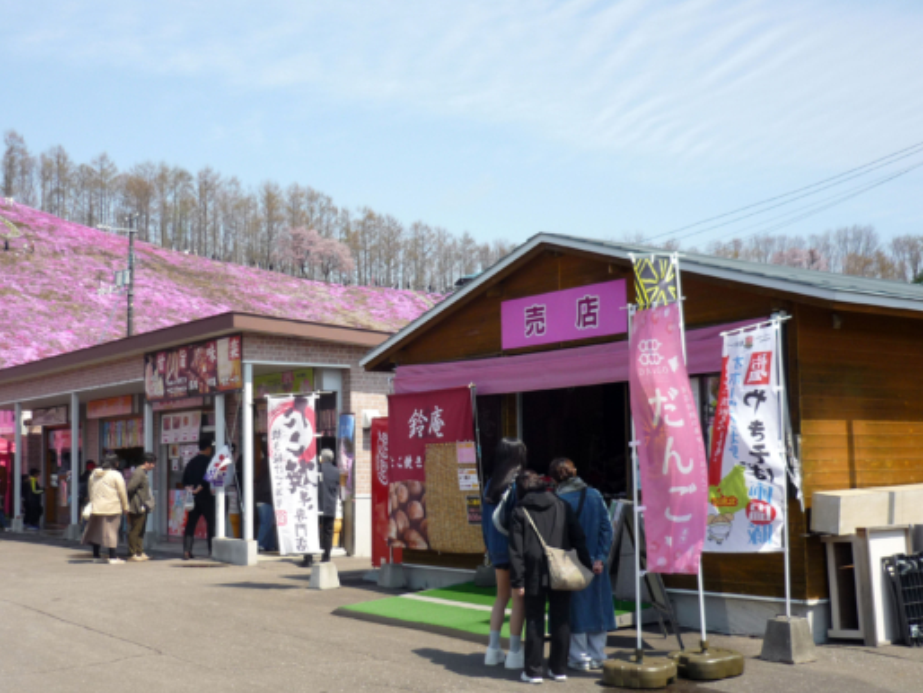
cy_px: 363
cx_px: 397
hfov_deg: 44.7
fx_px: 1120
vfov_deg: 34.4
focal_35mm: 42
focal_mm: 6
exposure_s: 1/1000
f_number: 2.9
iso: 100
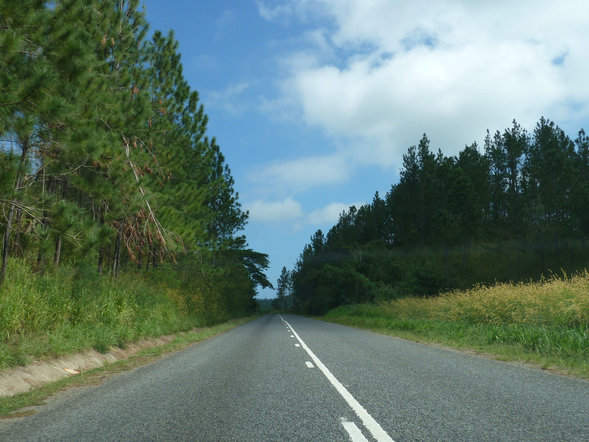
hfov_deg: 52.6
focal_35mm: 35
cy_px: 221
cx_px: 294
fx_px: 596
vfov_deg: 40.7
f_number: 4.5
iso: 80
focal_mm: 5.7
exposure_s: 1/400
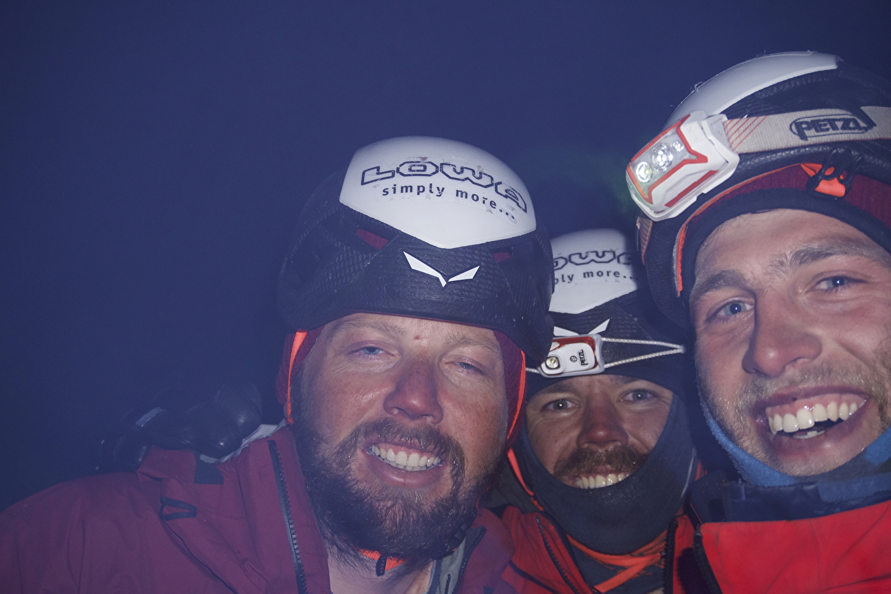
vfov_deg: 28.1
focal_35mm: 48
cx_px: 446
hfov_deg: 41.1
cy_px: 297
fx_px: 1188
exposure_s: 20
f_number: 5
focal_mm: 32
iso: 1000
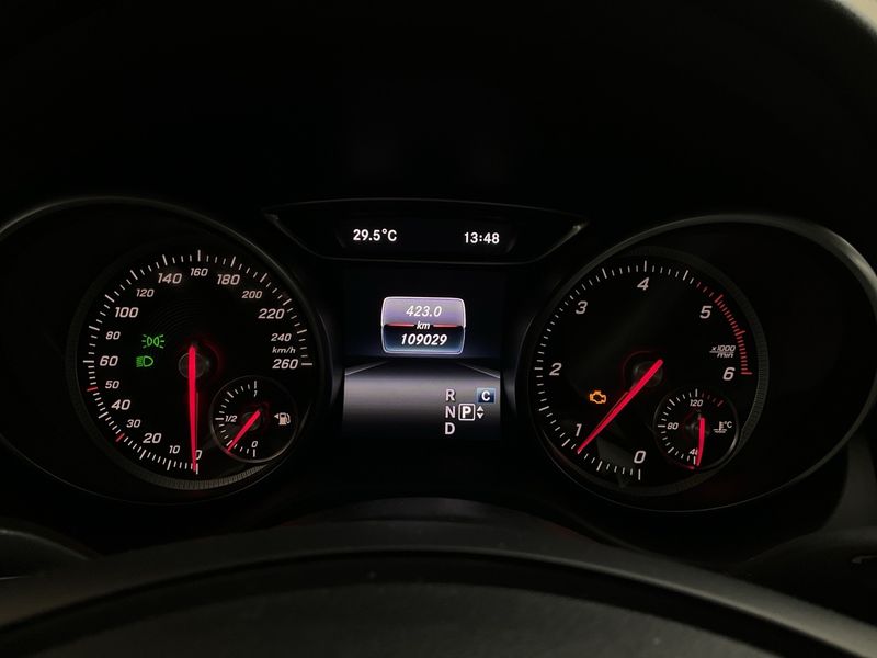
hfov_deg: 61.7
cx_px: 438
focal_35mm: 29
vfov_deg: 48.2
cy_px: 329
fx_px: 735
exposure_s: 1/50
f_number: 1.8
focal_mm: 3
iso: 200
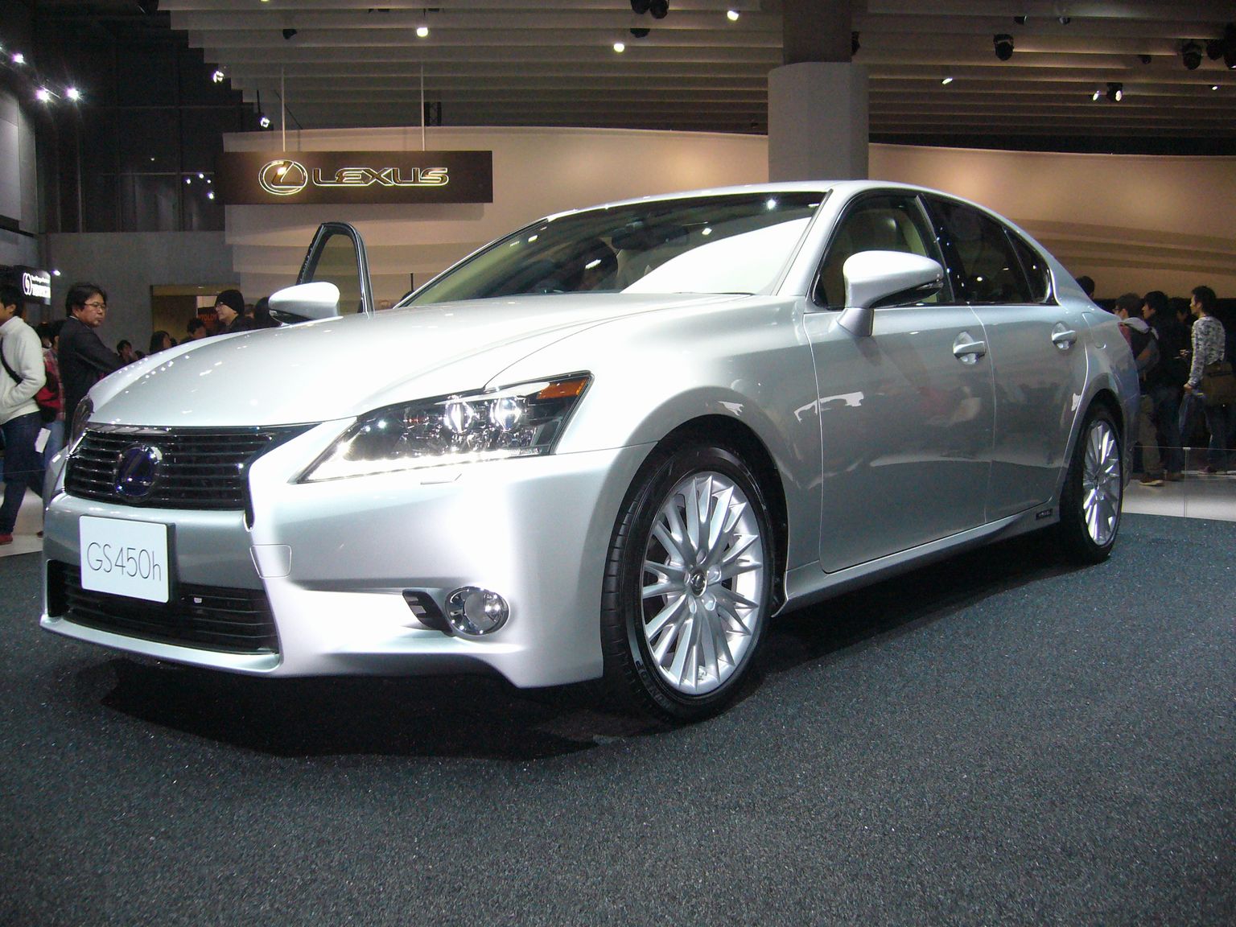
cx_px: 618
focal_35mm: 35
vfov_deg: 40.7
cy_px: 464
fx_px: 1250
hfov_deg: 52.6
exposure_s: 1/60
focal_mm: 5.8
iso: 200
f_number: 2.8
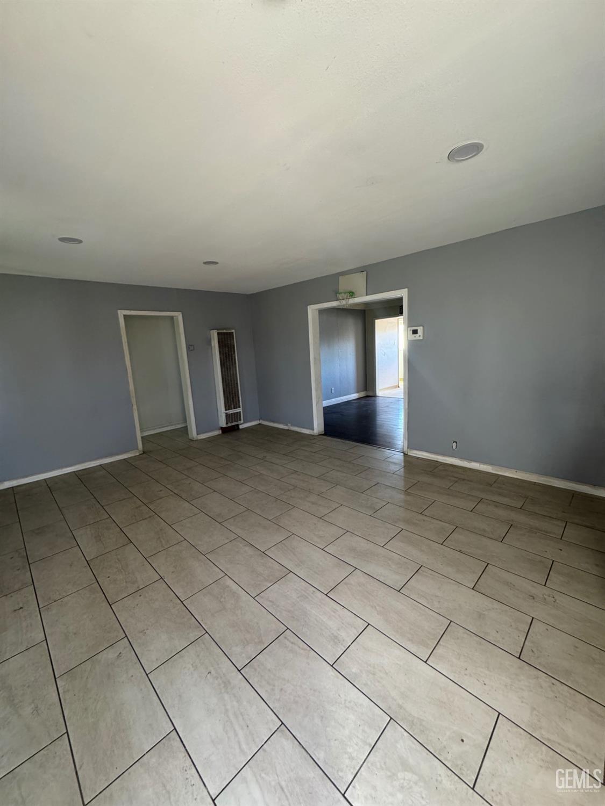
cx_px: 302
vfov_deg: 102.1
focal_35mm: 14
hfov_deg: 85.7
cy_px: 403
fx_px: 326
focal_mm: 2.22
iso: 320
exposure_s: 1/79
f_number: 2.2
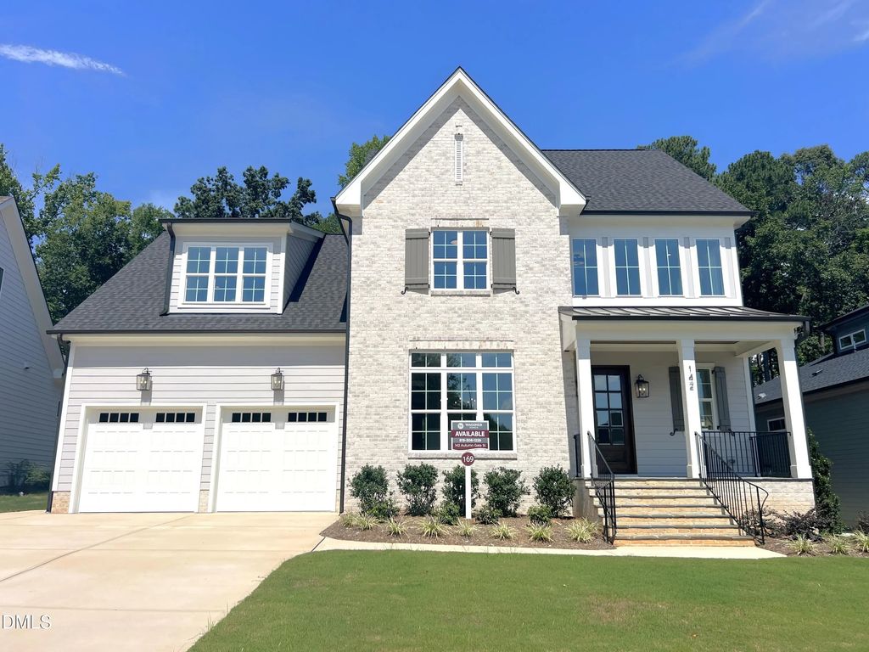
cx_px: 434
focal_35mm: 26
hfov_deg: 67.3
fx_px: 653
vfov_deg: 53.1
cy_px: 326
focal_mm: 5.7
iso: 50
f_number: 1.5
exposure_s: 1/8696
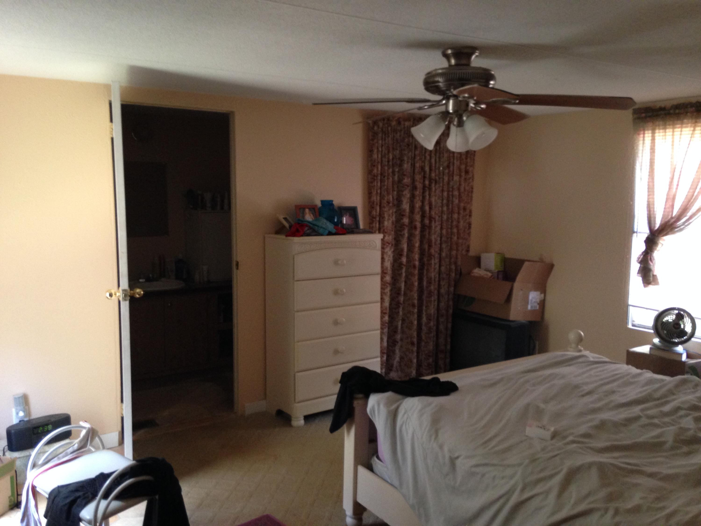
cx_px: 350
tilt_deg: -7.6
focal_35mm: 33
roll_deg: -0.3
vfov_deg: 42.9
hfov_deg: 55.4
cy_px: 263
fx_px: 668
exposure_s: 1/20
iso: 200
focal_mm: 4.12
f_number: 2.4
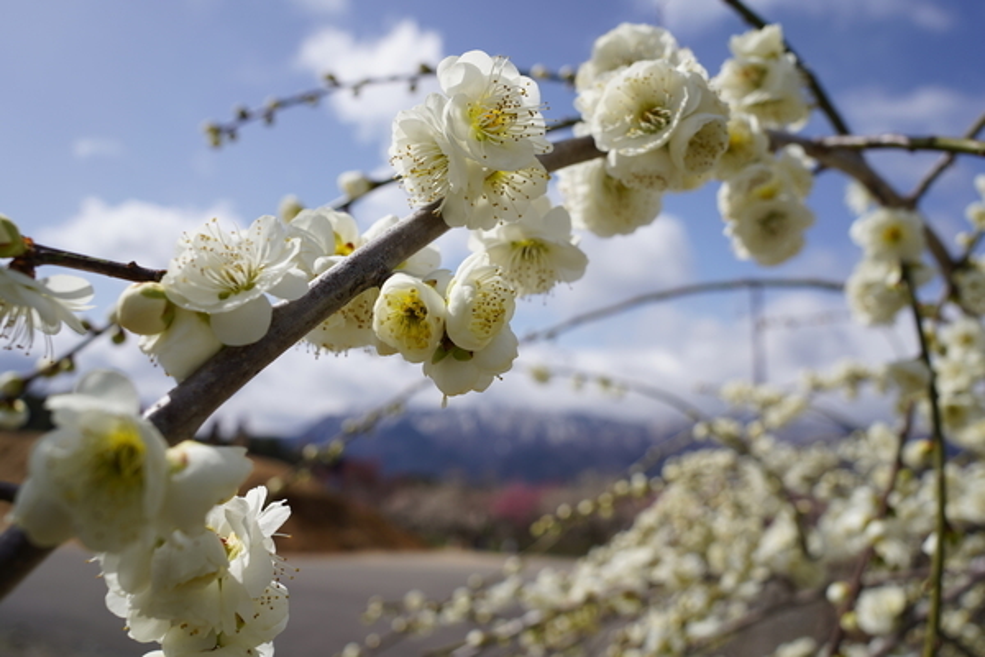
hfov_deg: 73.7
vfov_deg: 53.1
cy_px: 328
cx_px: 492
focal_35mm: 24
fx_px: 657
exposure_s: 1/500
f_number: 8
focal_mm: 24
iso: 100
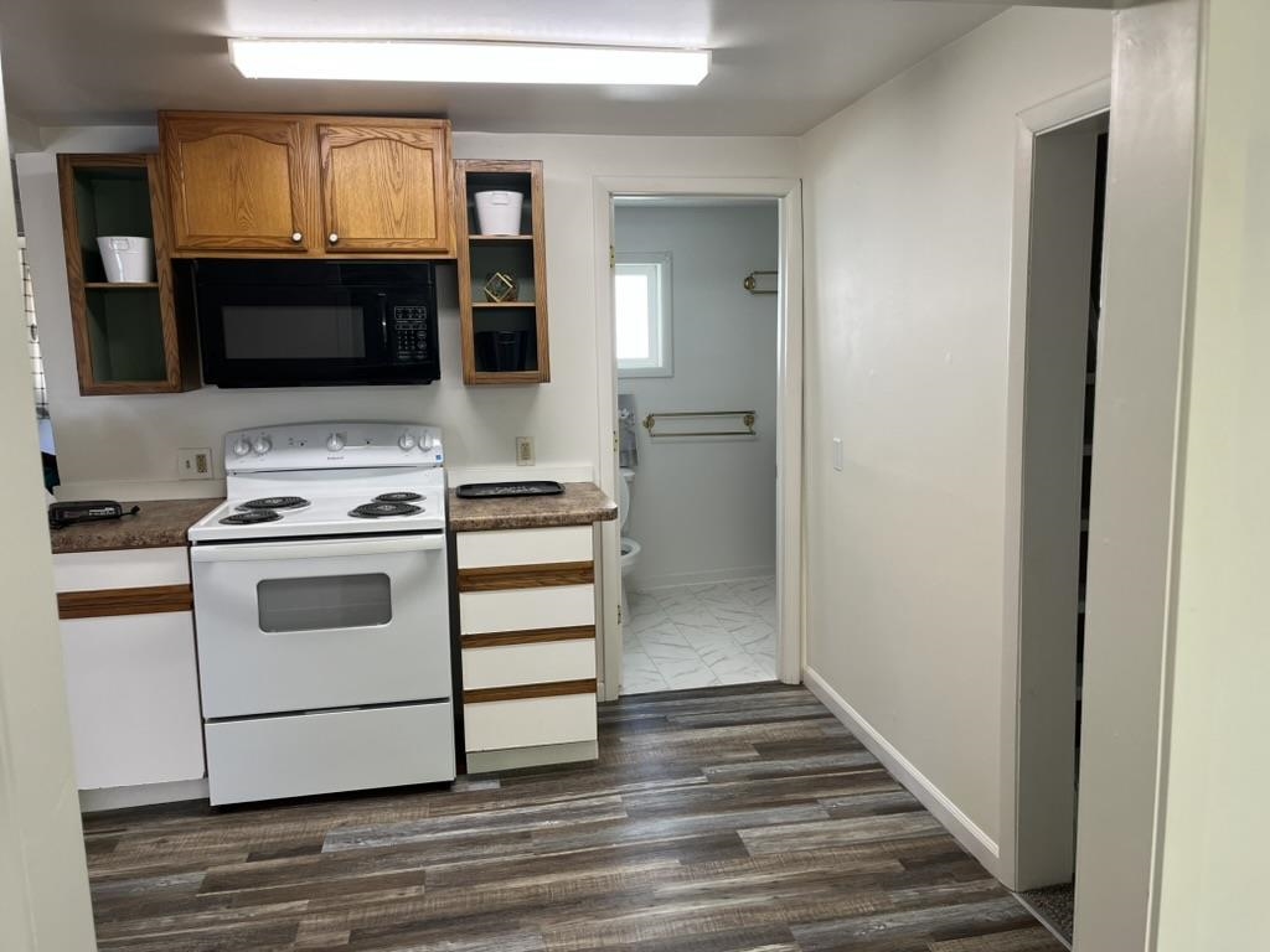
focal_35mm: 26
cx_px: 635
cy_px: 476
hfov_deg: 67.3
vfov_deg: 53.1
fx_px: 954
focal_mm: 5.1
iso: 100
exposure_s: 1/120
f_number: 1.6
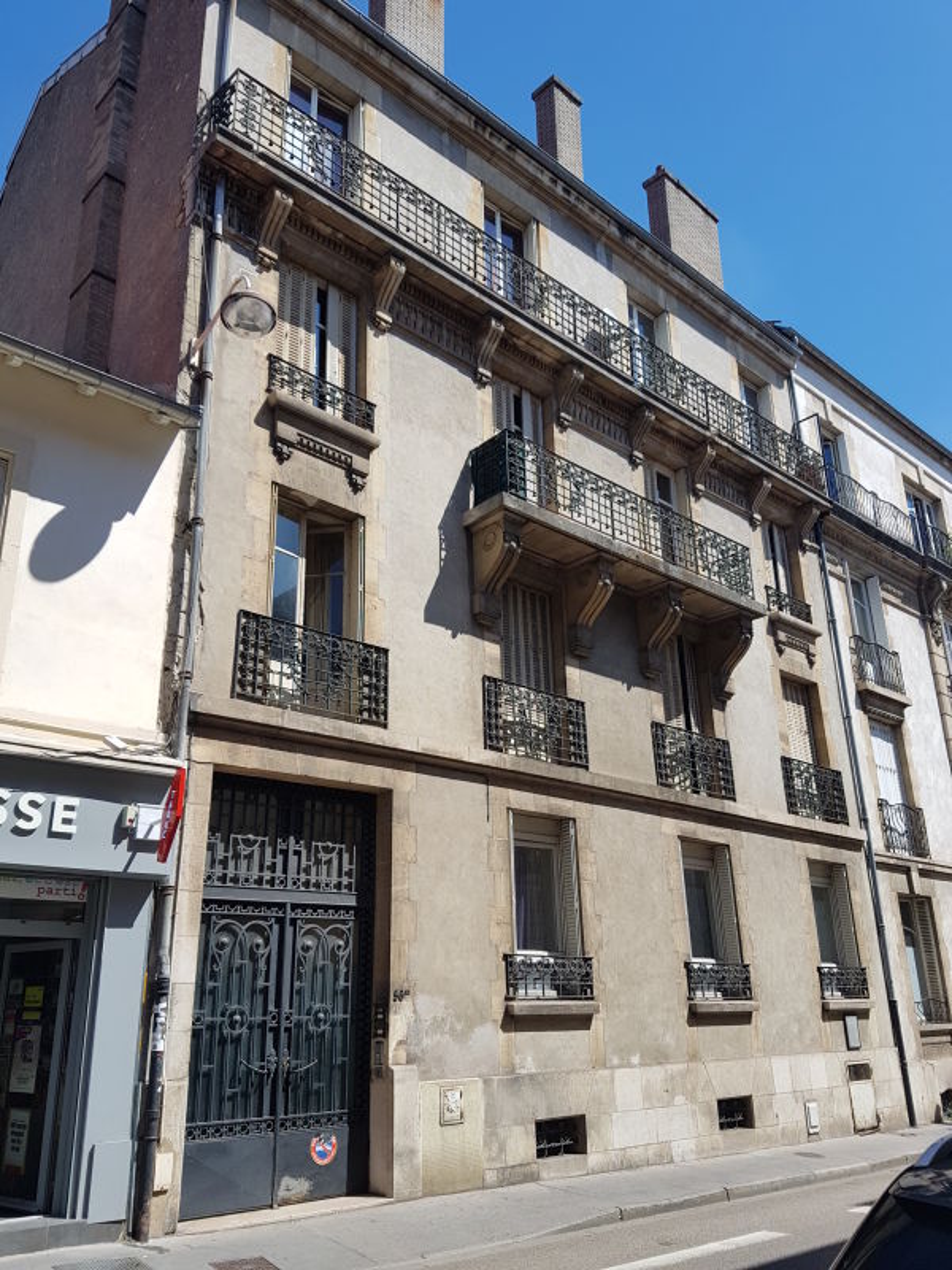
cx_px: 476
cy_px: 635
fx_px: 953
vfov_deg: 67.3
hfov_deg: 53.1
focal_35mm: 26
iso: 40
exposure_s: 1/1728
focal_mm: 4.2
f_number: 1.7
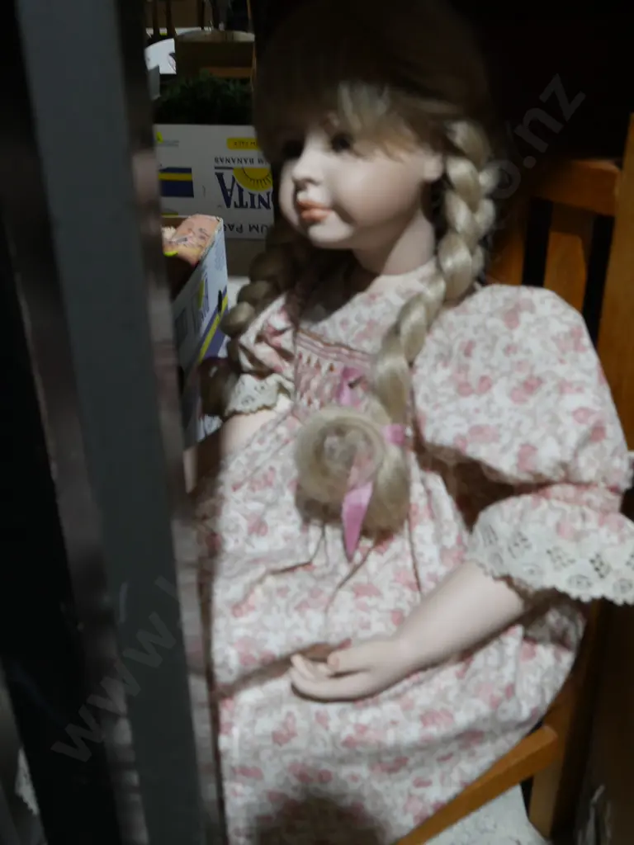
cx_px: 317
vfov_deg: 54.0
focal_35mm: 34
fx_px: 830
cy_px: 422
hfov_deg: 41.8
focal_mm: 17
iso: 1000
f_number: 7.1
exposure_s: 1/60
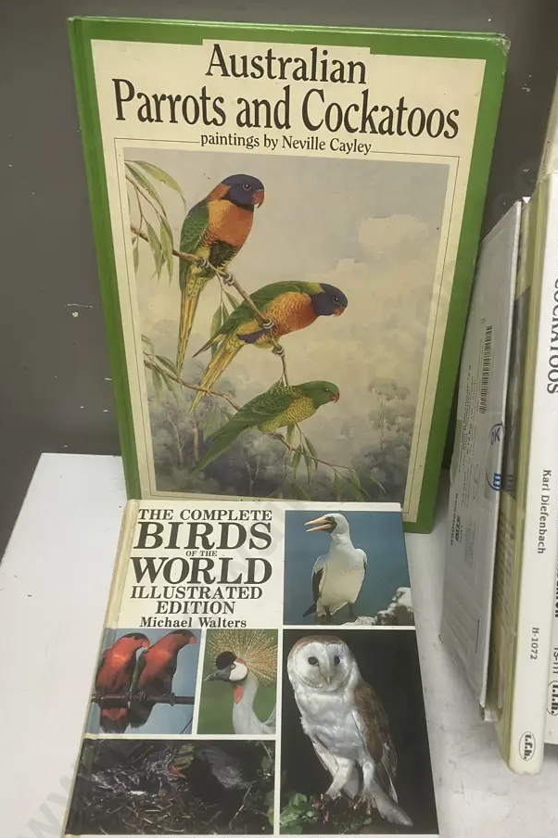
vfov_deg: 57.1
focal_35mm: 33
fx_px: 768
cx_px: 311
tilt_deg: -46.1
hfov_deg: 39.9
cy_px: 473
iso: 50
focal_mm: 3.99
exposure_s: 1/50
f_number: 1.8
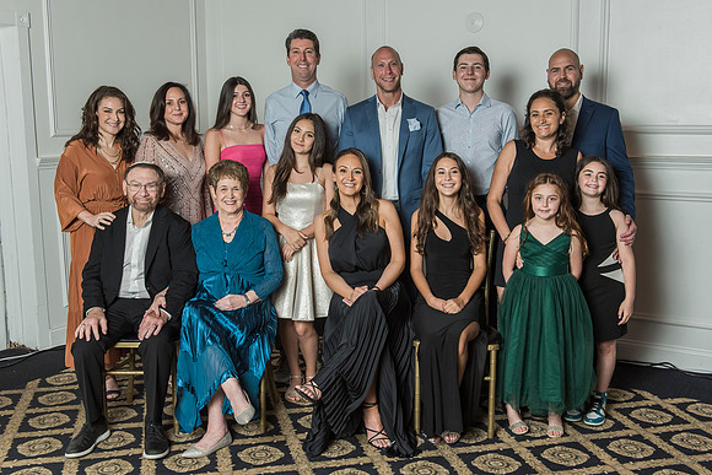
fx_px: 748
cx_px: 360
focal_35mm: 38
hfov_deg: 50.9
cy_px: 230
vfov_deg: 35.3
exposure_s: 1/125
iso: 1250
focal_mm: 36
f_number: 6.3
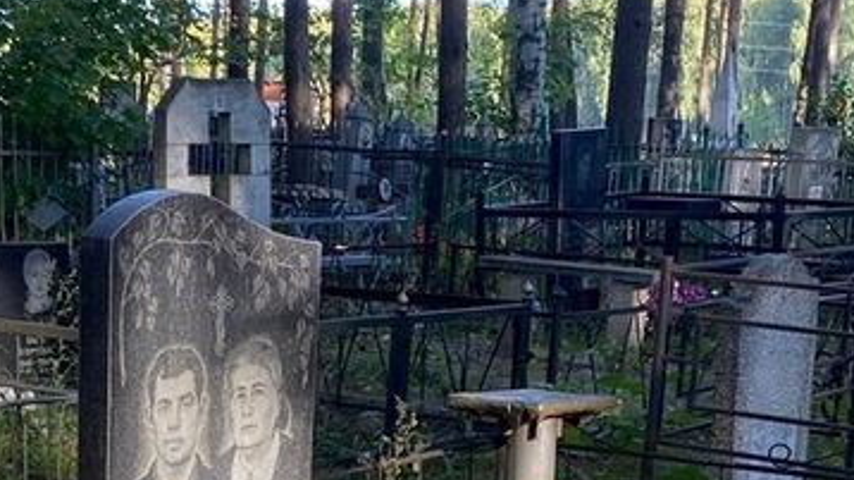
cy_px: 657
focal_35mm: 81
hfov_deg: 26.2
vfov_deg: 14.2
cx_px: 329
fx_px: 1833
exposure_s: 1/122
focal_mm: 4.25
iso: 32
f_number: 1.8
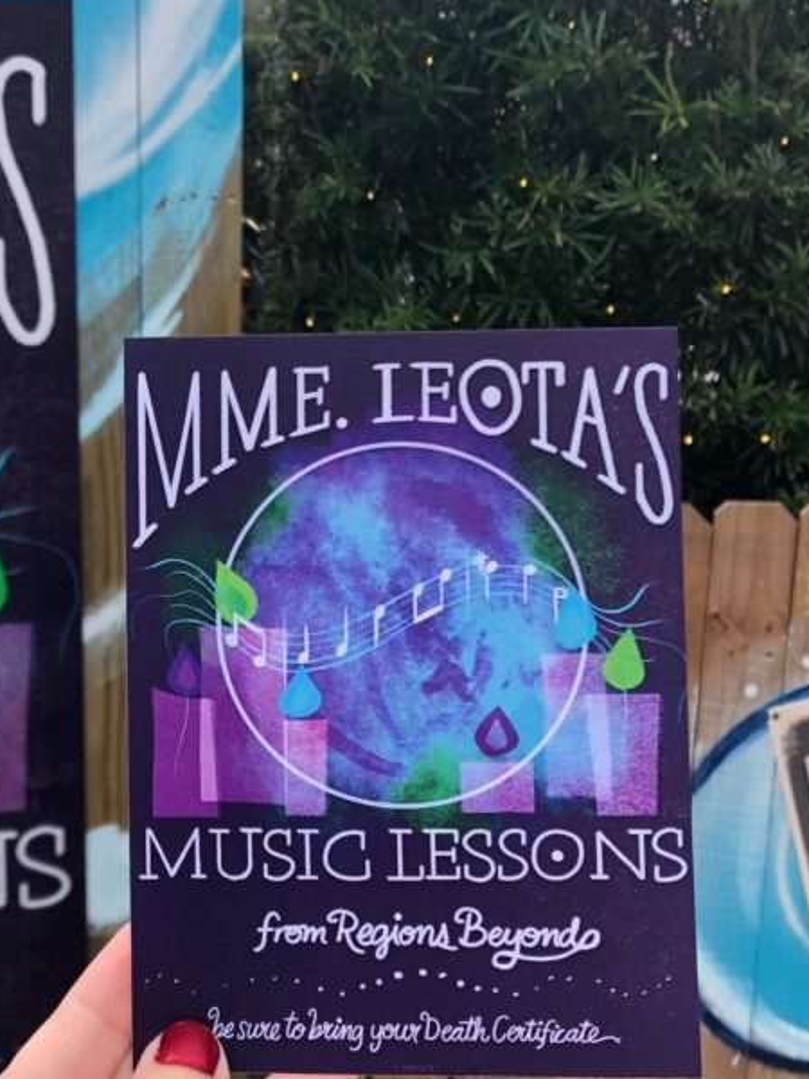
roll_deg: +1.3
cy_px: 593
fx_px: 1745
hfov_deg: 25.3
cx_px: 74
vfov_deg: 34.3
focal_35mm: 56
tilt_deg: -14.0
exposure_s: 1/615
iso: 20
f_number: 1.8
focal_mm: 3.99
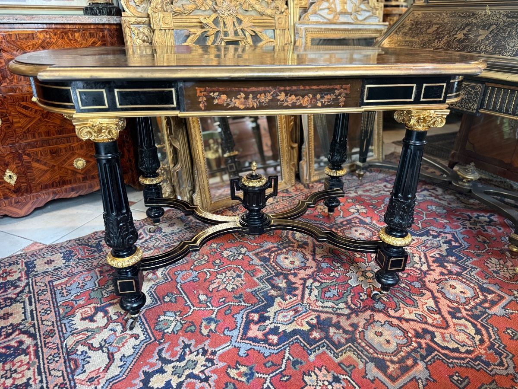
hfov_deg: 71.6
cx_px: 259
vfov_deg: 56.8
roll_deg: +0.2
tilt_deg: -23.7
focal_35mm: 24
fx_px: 359
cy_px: 194
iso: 400
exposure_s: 1/50
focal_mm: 6.76
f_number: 1.78
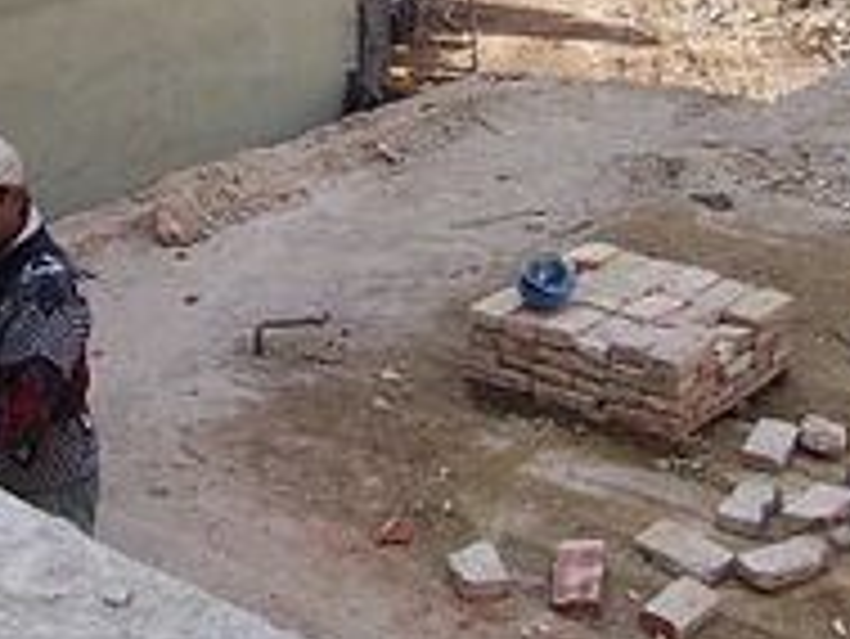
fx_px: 1769
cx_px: 306
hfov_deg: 26.9
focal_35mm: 72
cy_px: -27
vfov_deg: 19.7
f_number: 5.6
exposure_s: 1/350
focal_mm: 5.6
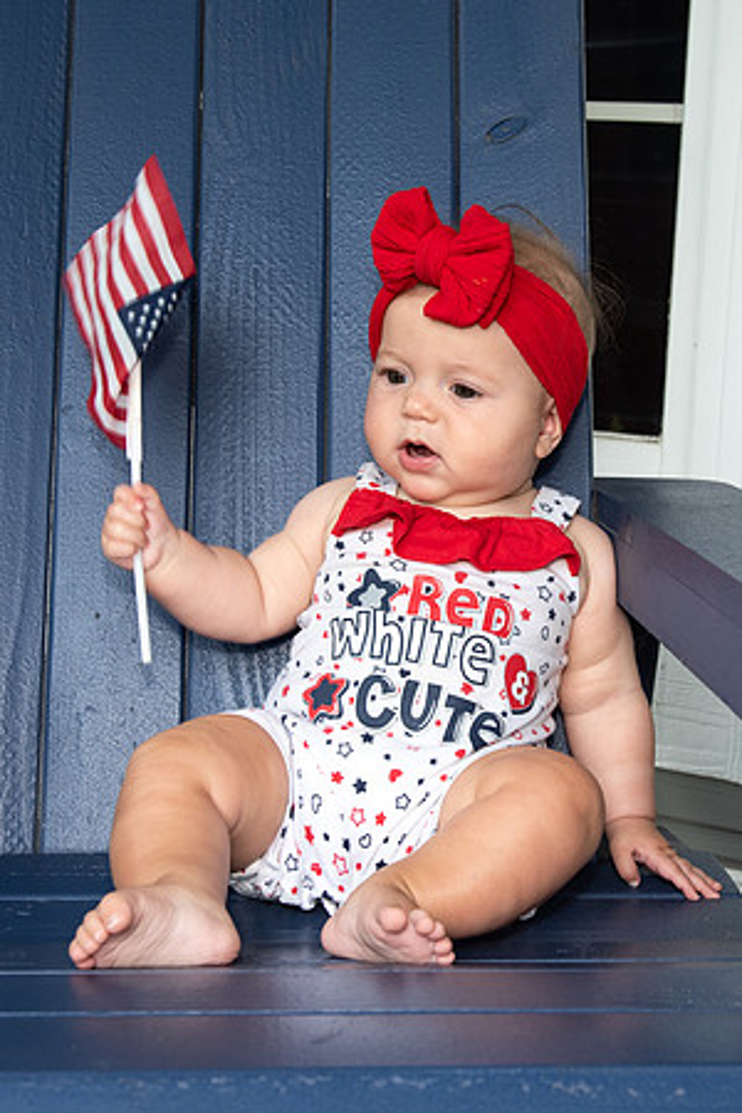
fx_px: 1926
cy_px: 521
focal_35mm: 62
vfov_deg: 32.2
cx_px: 476
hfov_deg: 21.7
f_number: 5.6
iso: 400
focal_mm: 34
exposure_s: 1/160
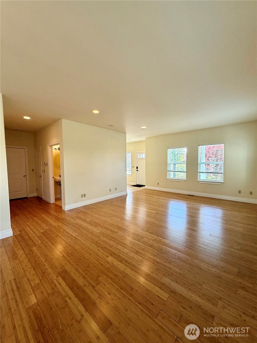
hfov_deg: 85.7
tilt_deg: -3.4
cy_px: 172
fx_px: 139
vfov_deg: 102.1
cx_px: 128
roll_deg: +1.1
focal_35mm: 14
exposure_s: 1/120
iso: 125
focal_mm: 2.22
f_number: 2.2
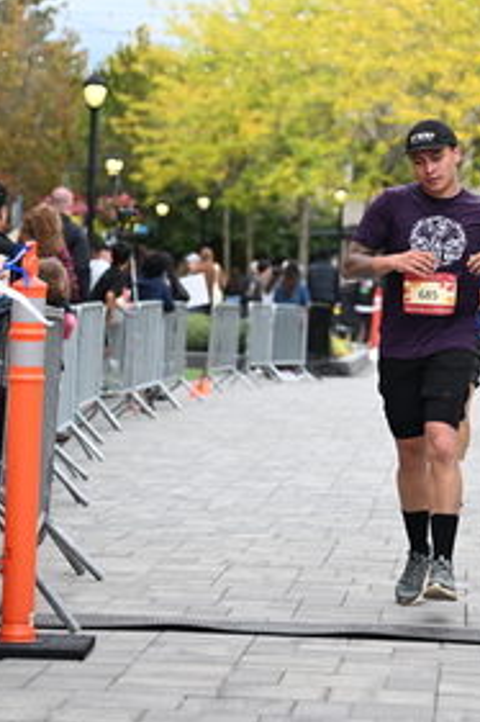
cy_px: 203
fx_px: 2823
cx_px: 453
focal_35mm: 141
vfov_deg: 14.5
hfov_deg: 9.7
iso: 640
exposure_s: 1/2000
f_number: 2.8
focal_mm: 72
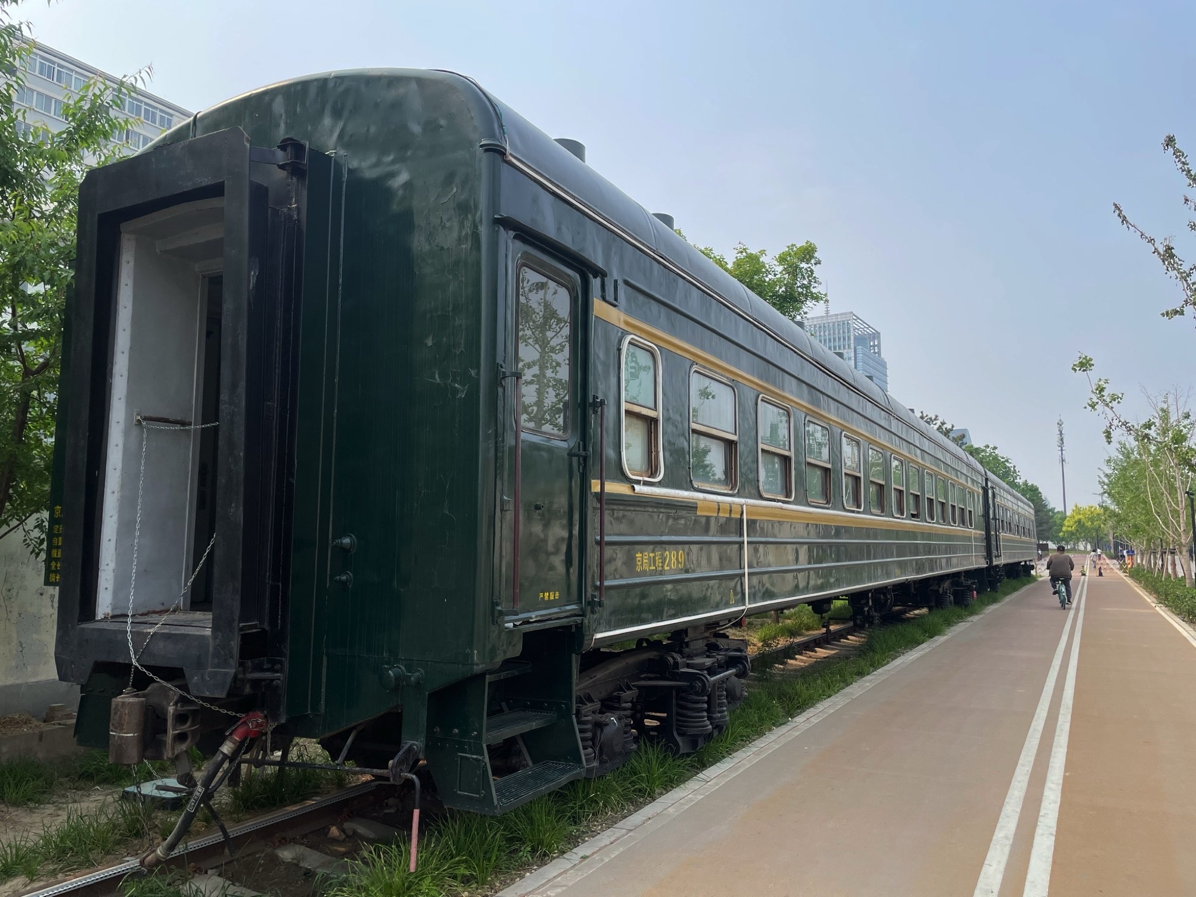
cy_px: 448
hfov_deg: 67.3
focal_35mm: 26
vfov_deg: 53.1
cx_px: 598
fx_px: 898
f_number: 1.6
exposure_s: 1/2882
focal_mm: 4.2
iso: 32
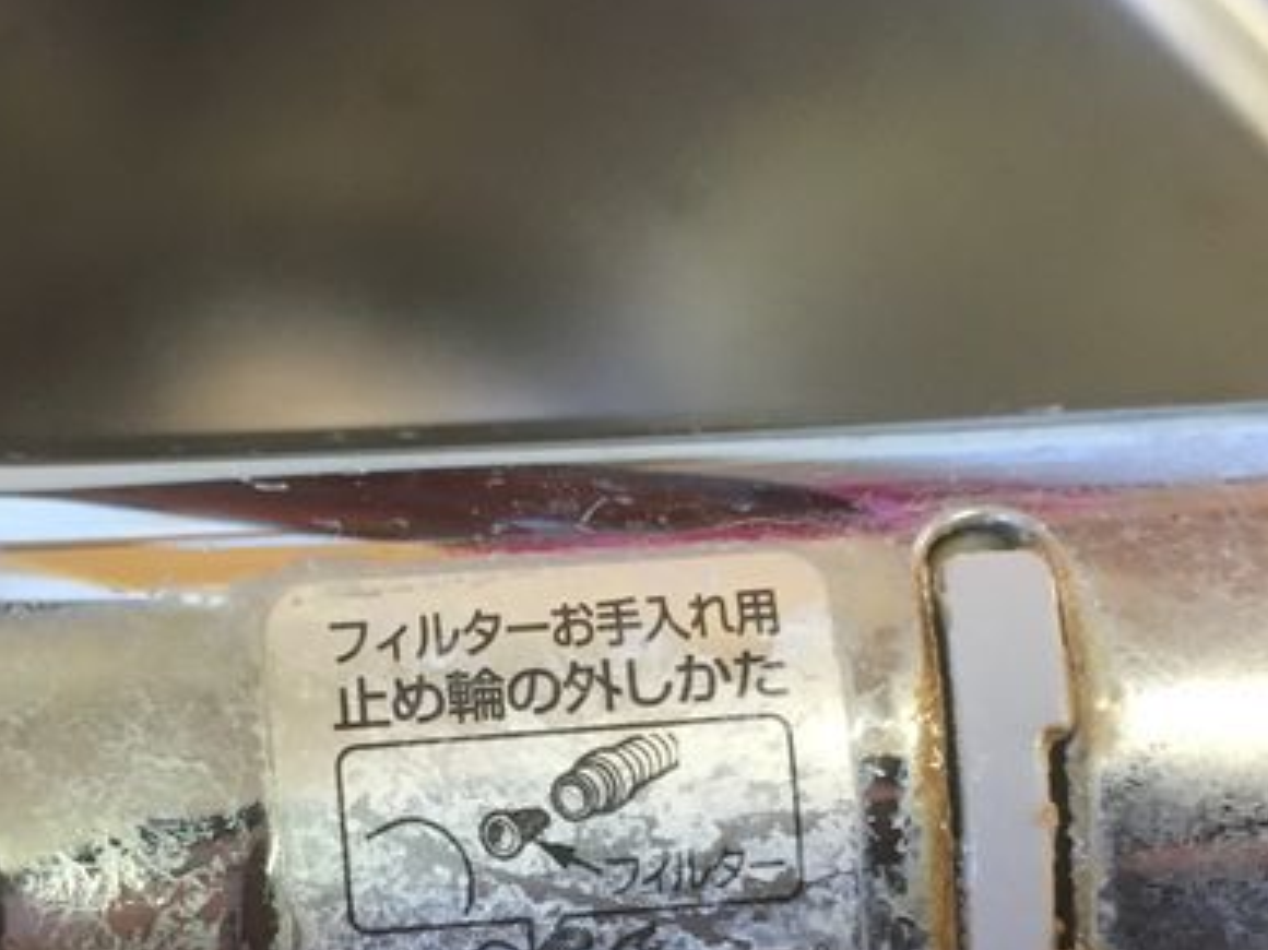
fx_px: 2197
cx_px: 544
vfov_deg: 23.5
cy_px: 921
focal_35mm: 60
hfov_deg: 32.1
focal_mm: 4.15
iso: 125
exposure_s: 1/30
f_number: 2.2
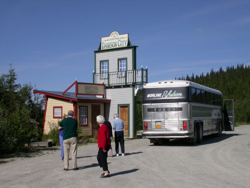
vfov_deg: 22.3
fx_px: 477
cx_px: 125
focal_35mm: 66
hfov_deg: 29.4
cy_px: 94
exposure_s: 1/579
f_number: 9.2
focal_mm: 13.8
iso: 100
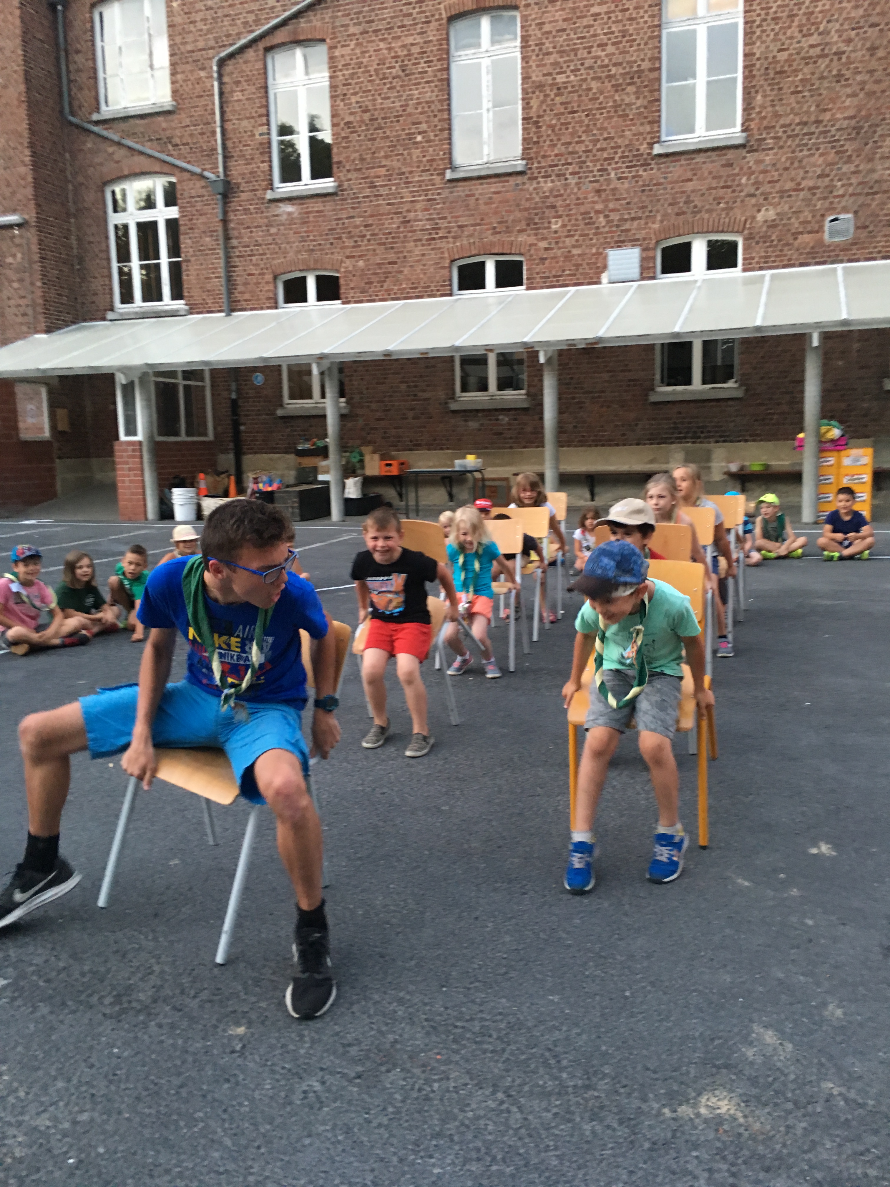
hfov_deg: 48.2
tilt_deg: -5.8
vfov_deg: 61.7
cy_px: 594
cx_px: 445
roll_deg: +2.4
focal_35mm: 29
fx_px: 994
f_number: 2.2
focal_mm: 4.15
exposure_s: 1/33
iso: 160
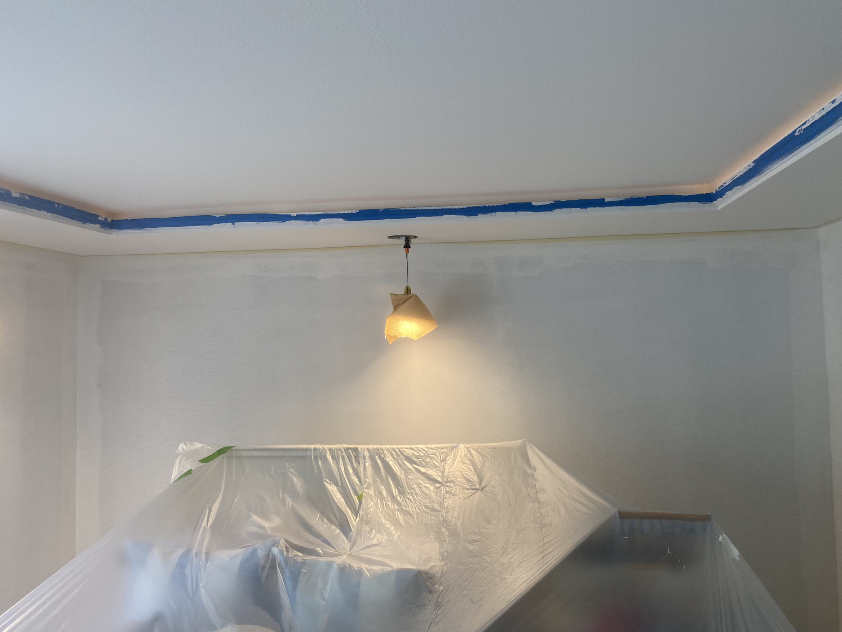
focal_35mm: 26
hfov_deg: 67.3
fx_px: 632
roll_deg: +1.6
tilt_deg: +4.0
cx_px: 421
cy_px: 316
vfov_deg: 53.1
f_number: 1.8
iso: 125
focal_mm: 4.25
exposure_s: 1/120
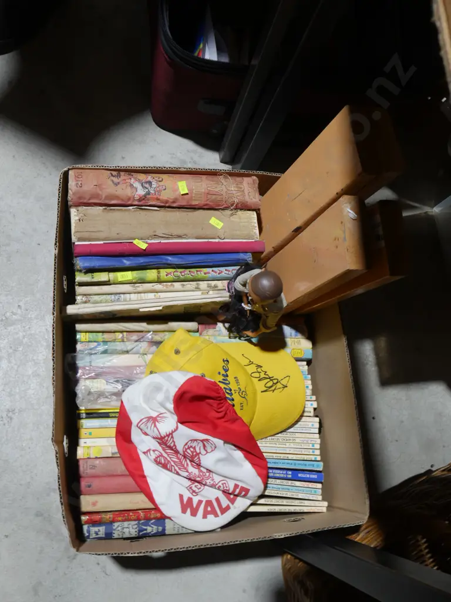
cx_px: 226
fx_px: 486
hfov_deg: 49.7
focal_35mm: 28
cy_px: 301
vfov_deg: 63.4
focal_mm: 14
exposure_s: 1/60
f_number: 7.1
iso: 800
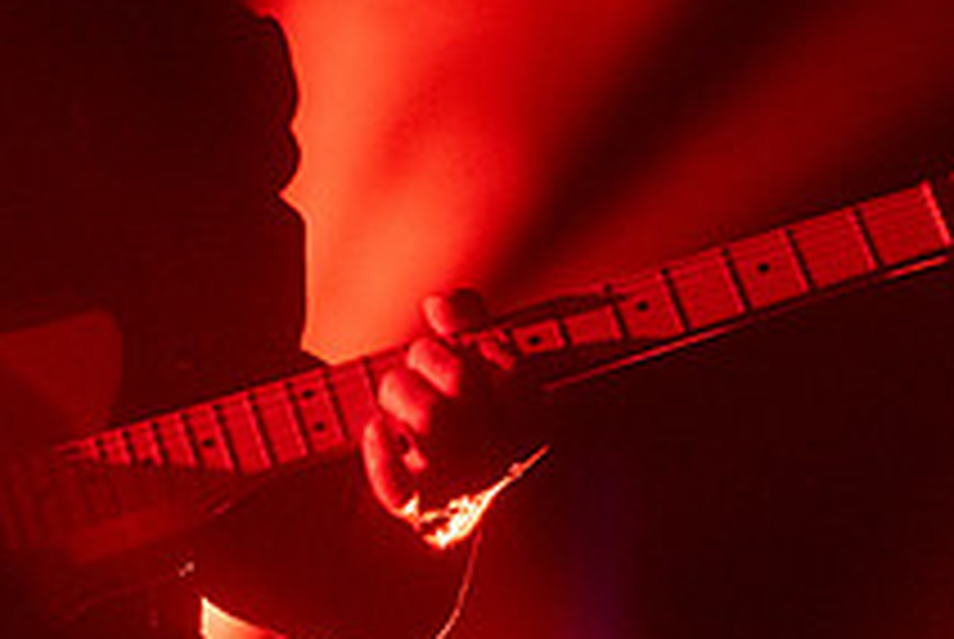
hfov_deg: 8.4
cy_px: -83
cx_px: -22
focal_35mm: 244
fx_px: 6475
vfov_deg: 5.6
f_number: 3.2
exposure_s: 1/200
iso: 2500
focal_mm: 80
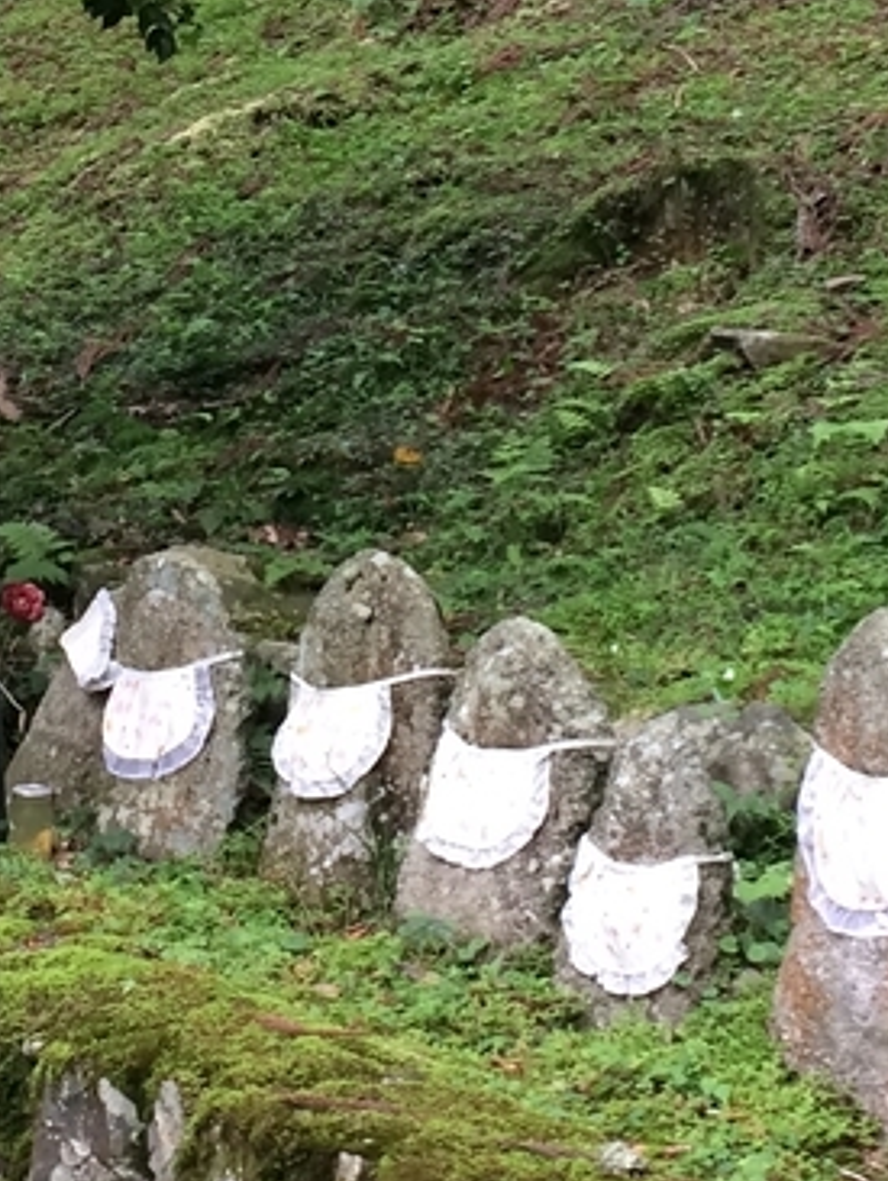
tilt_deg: -1.2
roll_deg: -0.2
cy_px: 229
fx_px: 3246
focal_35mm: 95
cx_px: 333
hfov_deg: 15.6
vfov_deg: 20.4
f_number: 2.2
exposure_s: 1/30
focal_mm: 4.15
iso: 50
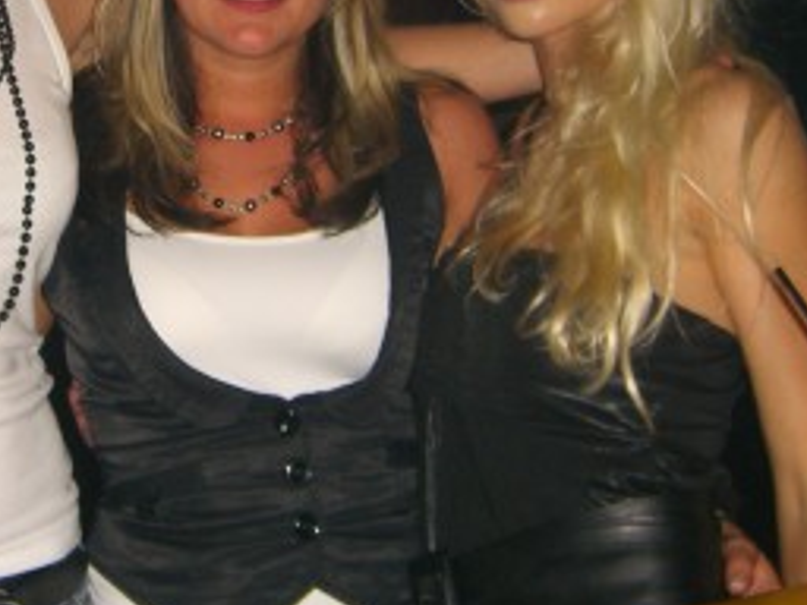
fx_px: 2075
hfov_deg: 21.7
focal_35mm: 89
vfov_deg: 16.4
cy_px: 72
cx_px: 164
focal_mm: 7.9
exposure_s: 1/60
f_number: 2.8
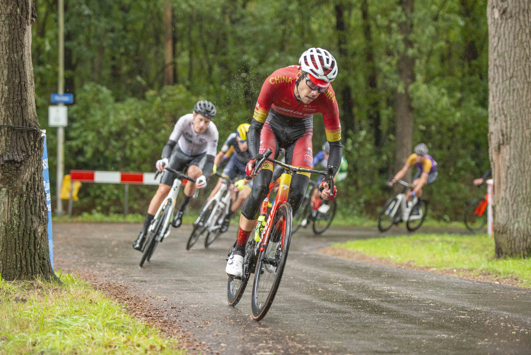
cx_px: 266
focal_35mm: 102
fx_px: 1505
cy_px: 178
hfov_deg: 20.0
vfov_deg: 13.4
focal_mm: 102
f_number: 2.8
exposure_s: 1/1000
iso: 2000
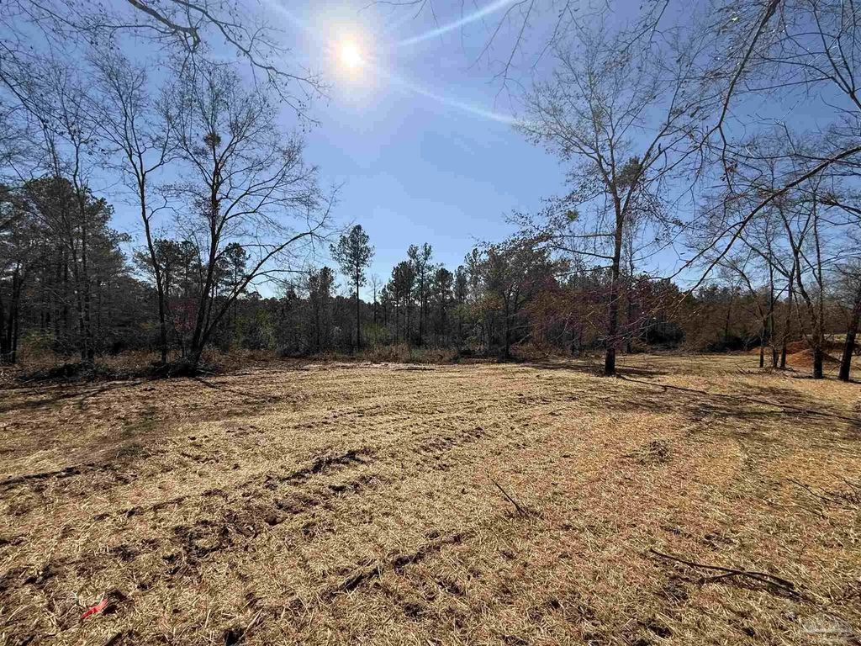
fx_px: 348
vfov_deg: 85.7
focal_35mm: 14
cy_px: 323
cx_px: 430
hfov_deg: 102.1
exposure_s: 1/3663
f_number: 2.2
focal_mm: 2.22
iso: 50
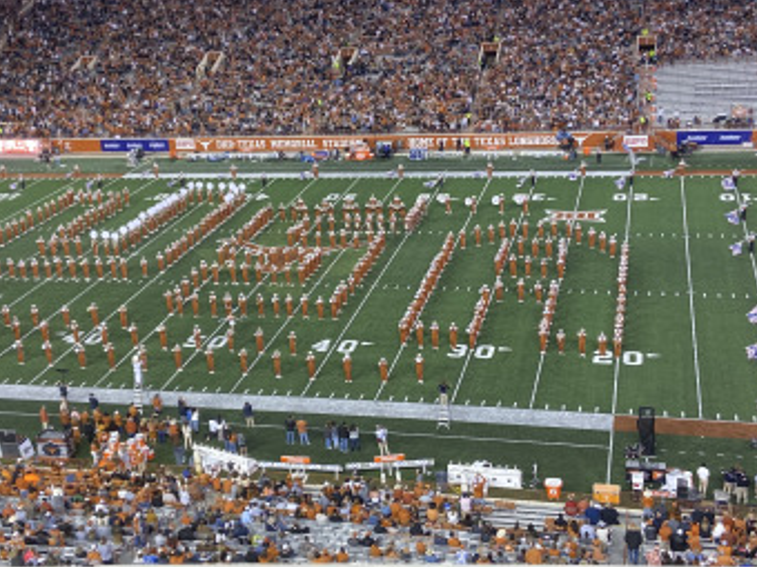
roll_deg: +3.1
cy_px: 242
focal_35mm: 49
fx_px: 1072
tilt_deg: -17.4
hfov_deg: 38.9
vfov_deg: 29.6
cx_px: 372
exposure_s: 1/120
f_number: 1.8
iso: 125
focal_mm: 4.25
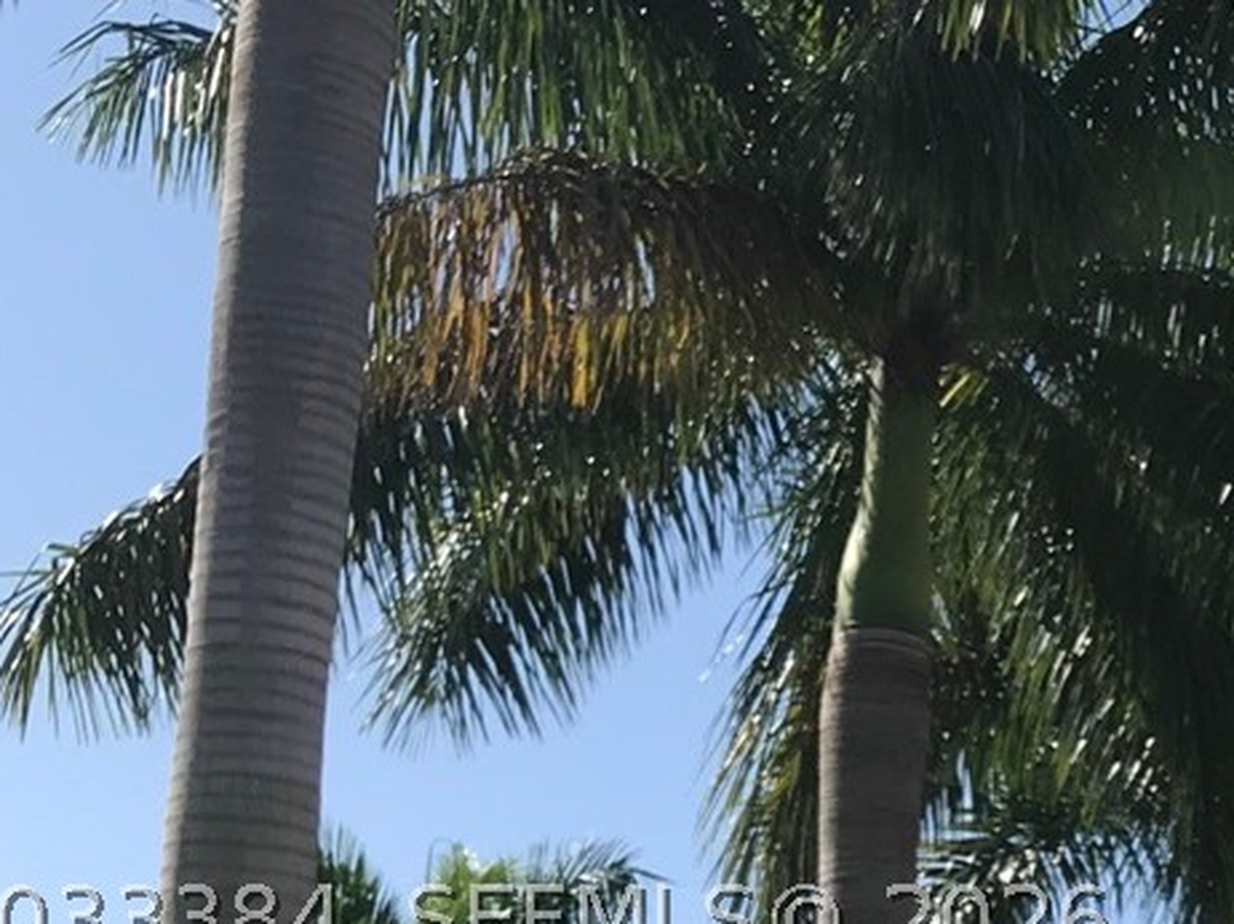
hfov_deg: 17.8
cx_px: 1928
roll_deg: +1.1
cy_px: 919
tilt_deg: +13.0
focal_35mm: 97
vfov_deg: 15.0
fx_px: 3456
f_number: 1.8
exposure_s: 1/2128
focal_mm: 3.99
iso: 20
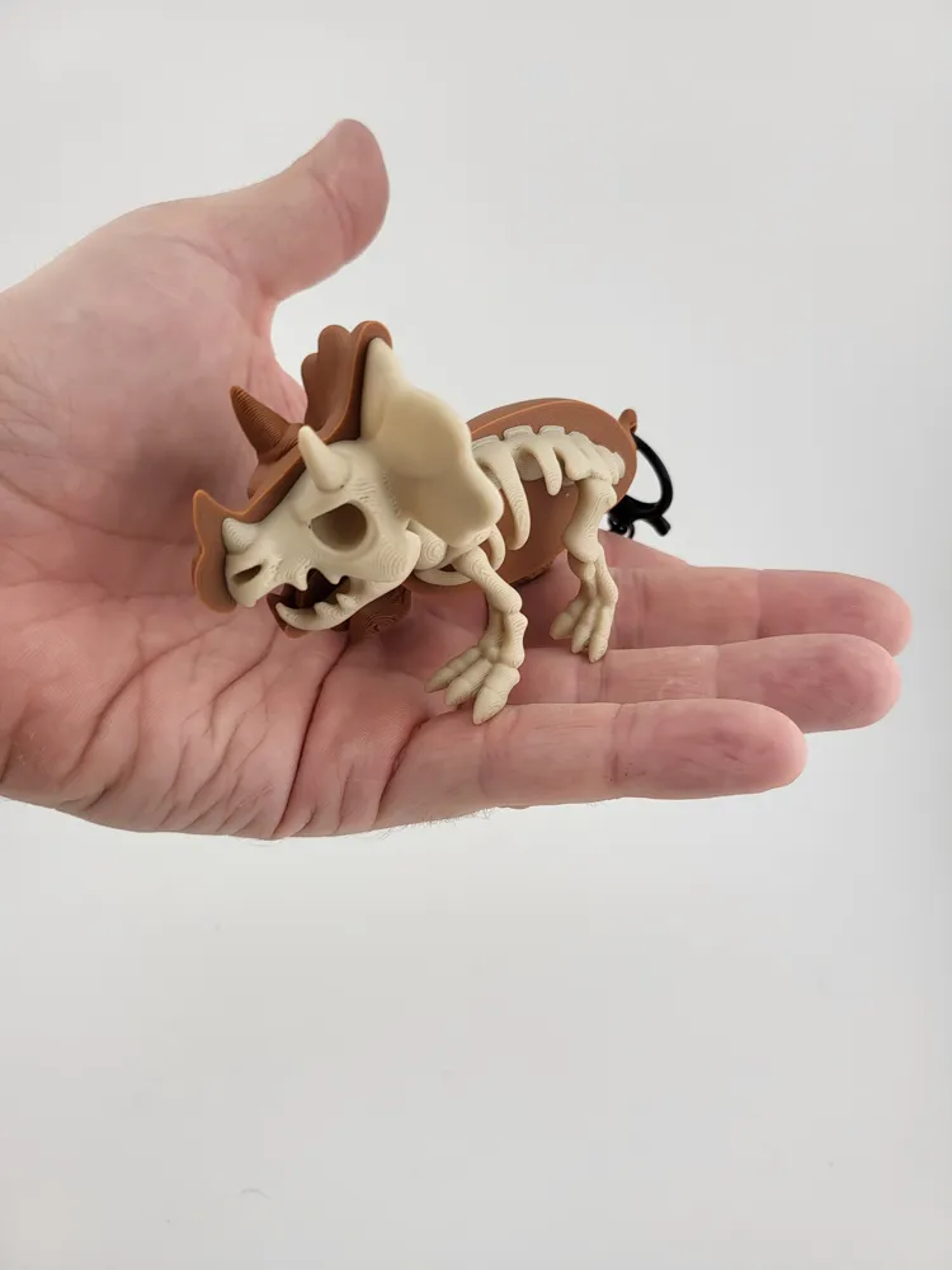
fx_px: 880
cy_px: 635
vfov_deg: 71.6
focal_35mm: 24
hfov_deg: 56.8
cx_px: 476
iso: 40
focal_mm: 5
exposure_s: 1/71.3
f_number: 1.8
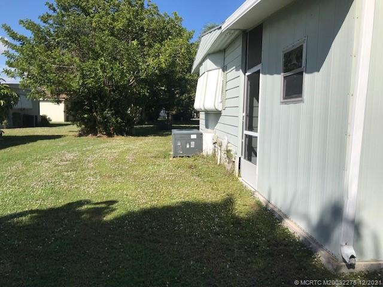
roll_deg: -2.7
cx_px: 192
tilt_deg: -3.3
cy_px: 144
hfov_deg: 63.4
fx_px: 310
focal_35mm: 28
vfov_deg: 49.7
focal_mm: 3.99
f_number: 1.8
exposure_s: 1/3425
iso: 20
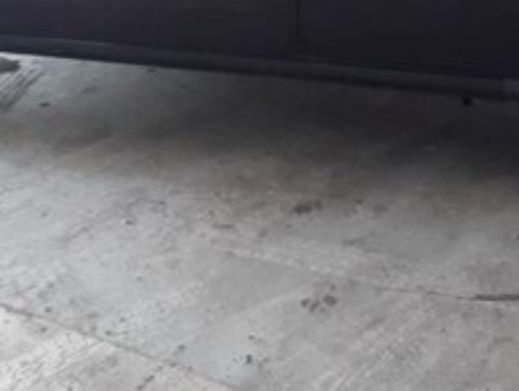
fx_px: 1156
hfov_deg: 25.3
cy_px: -138
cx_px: 306
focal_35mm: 77
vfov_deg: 17.8
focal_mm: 3.6
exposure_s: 1/20
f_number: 1.9
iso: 200
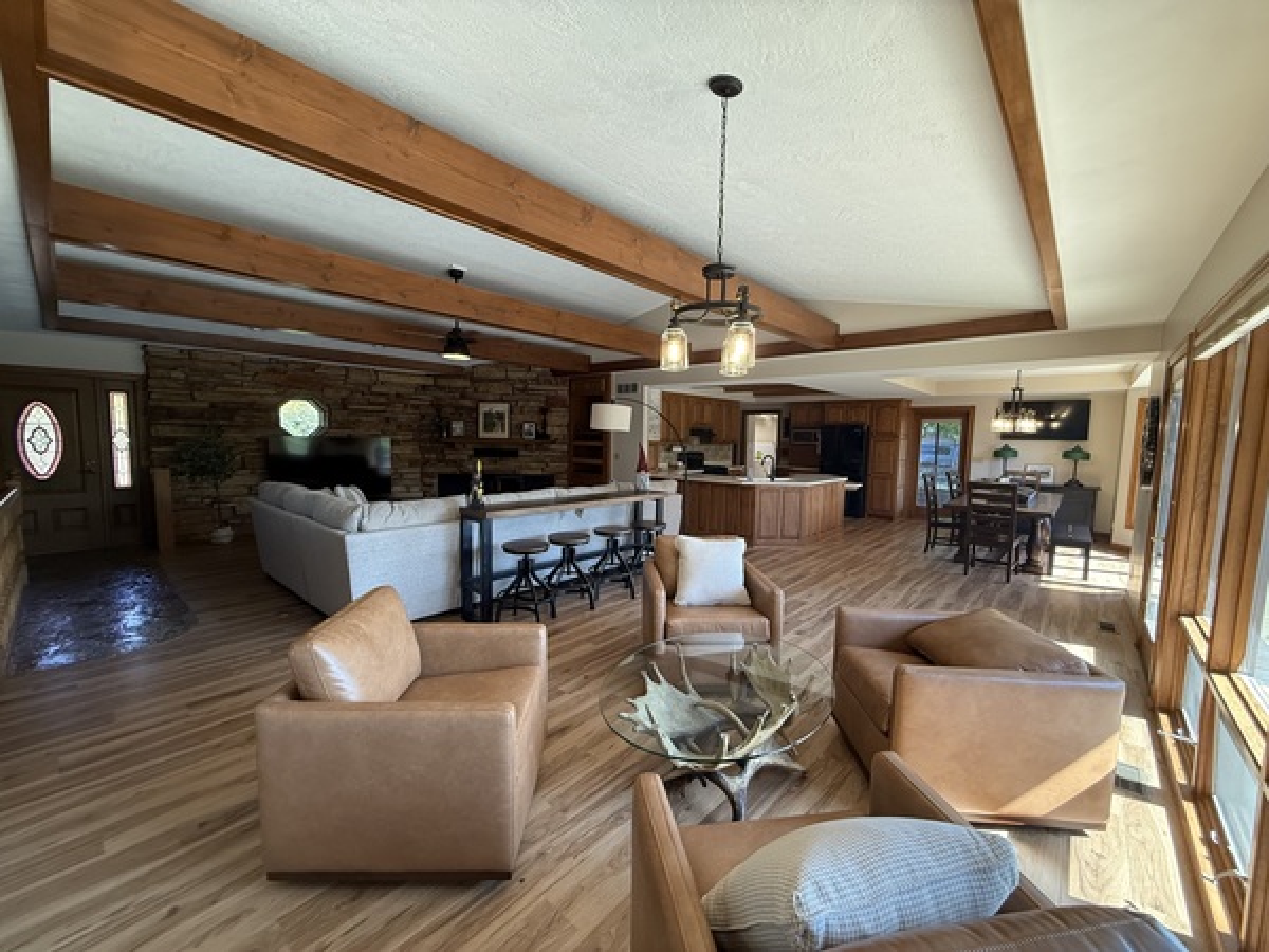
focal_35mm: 14
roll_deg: -0.9
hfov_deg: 102.1
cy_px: 476
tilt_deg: -4.6
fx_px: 513
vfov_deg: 85.7
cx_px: 634
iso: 320
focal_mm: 2.22
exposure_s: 1/120
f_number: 2.2
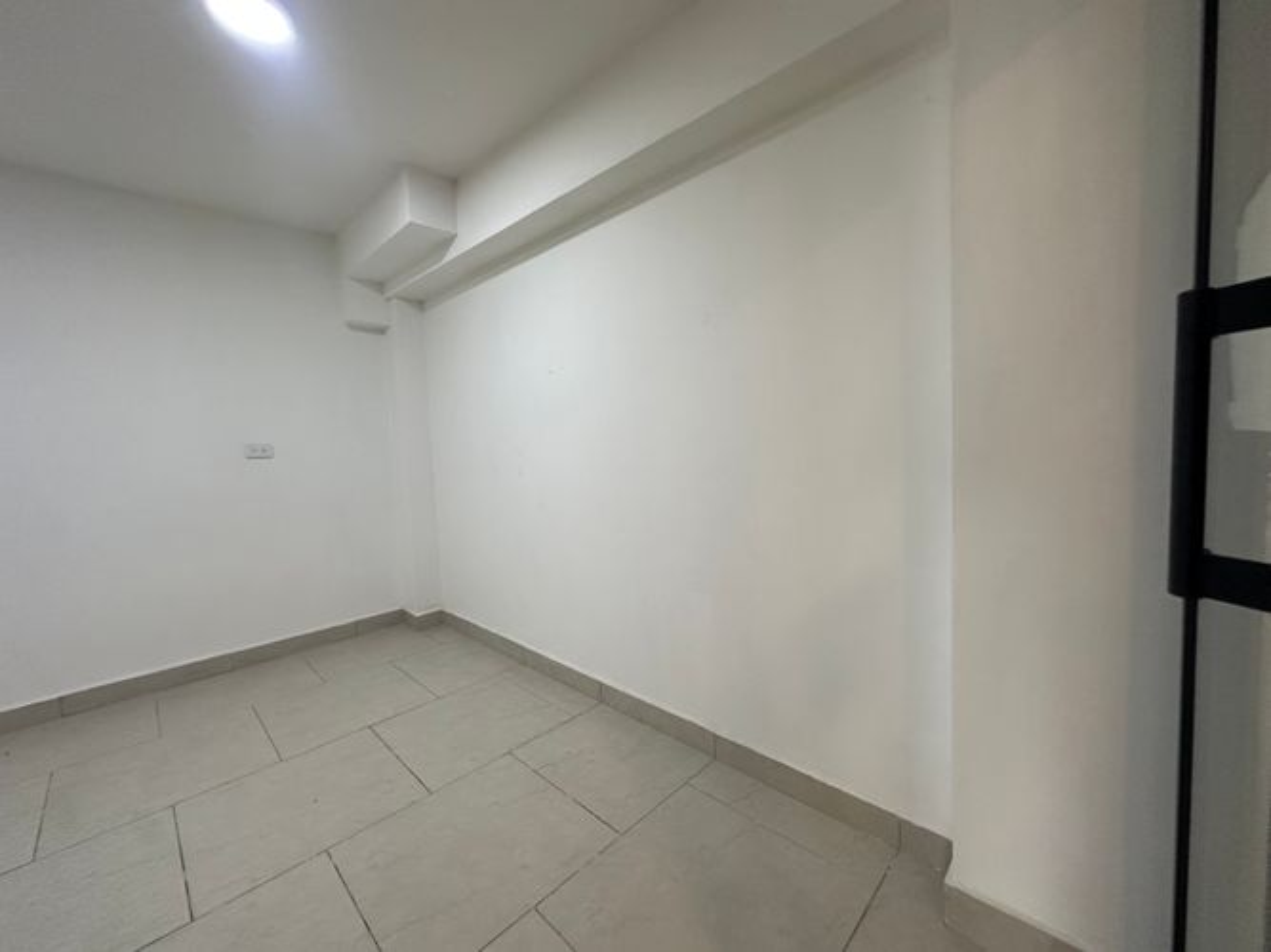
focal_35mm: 14
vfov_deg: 85.7
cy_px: 476
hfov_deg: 102.1
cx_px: 636
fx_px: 514
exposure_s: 1/120
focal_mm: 2.22
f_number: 2.2
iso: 200
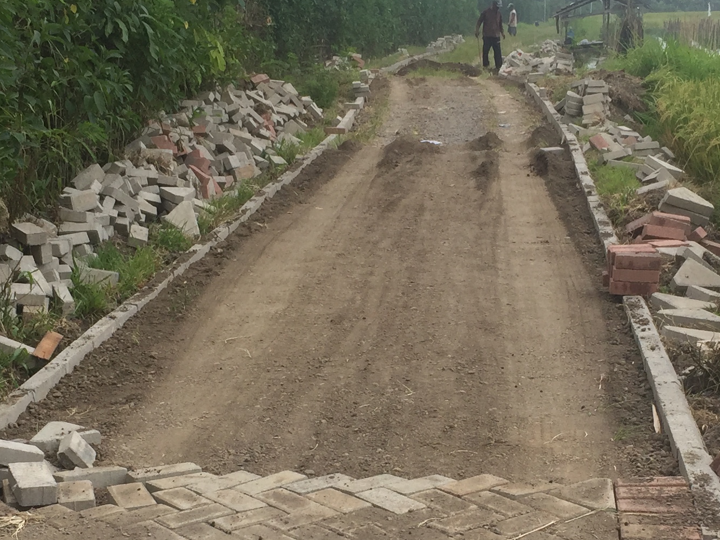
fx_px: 1477
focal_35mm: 71
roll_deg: -0.7
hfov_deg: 27.4
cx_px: 401
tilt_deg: -13.9
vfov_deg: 20.5
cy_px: 414
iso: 32
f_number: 2.2
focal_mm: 4.15
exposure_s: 1/1199
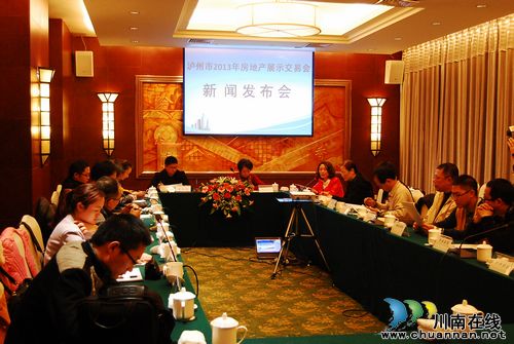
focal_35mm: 39
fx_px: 558
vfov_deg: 34.3
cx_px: 257
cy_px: 172
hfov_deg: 49.5
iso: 1600
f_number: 4.2
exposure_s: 1/40
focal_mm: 26
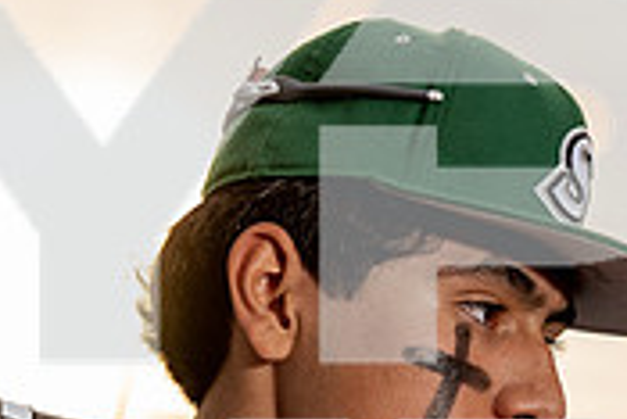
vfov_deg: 8.5
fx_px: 2771
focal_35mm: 159
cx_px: 262
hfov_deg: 12.9
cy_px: 611
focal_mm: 48
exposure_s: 1/250
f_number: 5.6
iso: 250
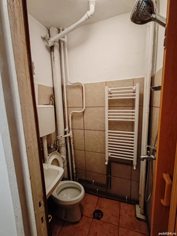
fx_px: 109
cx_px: 88
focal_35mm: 16
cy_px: 118
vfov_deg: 94.5
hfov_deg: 78.1
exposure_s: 1/25
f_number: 2.2
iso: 400
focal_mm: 1.96
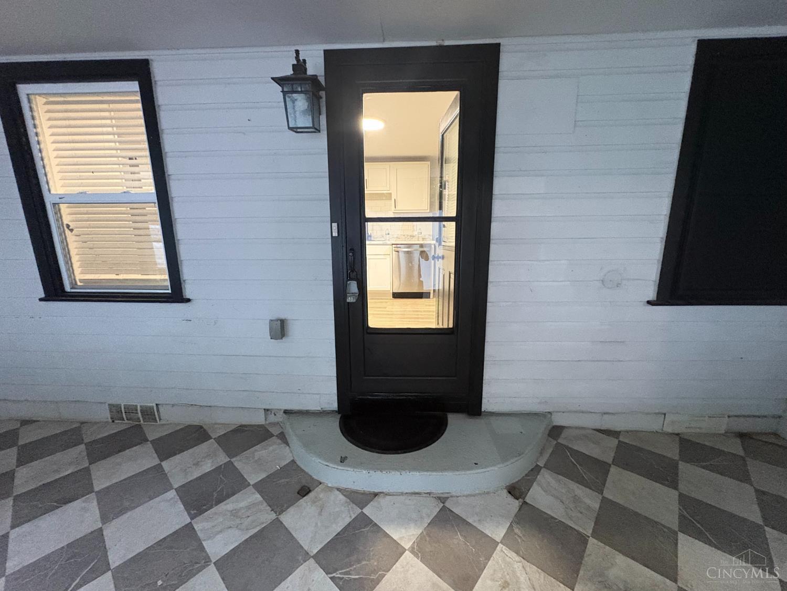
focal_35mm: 14
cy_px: 296
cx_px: 394
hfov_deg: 102.1
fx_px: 318
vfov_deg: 85.7
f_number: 2.2
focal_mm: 2.22
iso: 800
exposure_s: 1/60
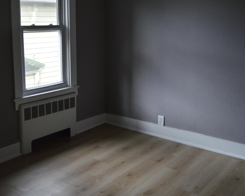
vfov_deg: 35.5
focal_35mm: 42
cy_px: 76
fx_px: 305
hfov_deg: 43.4
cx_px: 89
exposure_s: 1/60
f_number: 8
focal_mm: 18
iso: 720
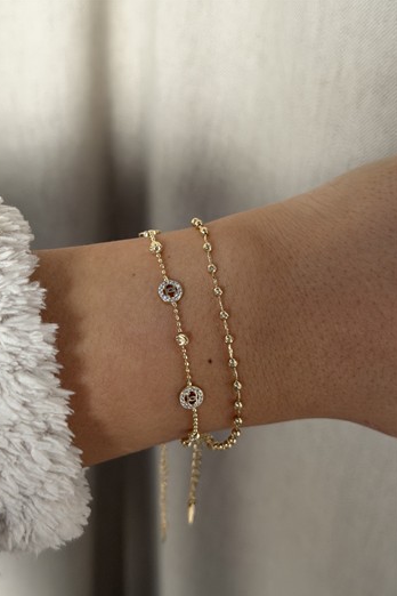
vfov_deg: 38.9
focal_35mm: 51
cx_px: 175
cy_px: 297
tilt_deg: -34.1
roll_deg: -3.4
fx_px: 844
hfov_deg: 26.5
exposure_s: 1/52
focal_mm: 6.76
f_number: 1.78
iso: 250
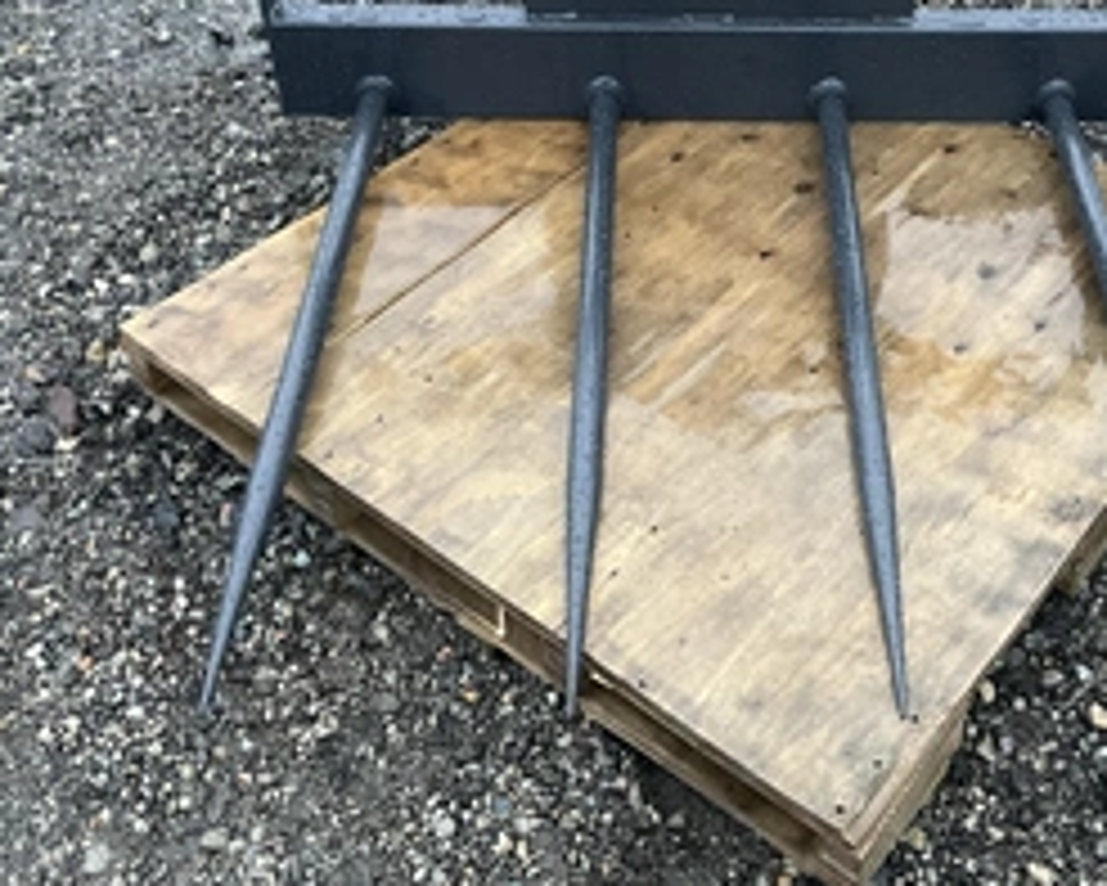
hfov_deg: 39.9
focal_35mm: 46
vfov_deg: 32.2
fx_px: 1508
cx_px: 716
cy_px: 225
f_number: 1.8
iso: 250
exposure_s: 1/60
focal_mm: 3
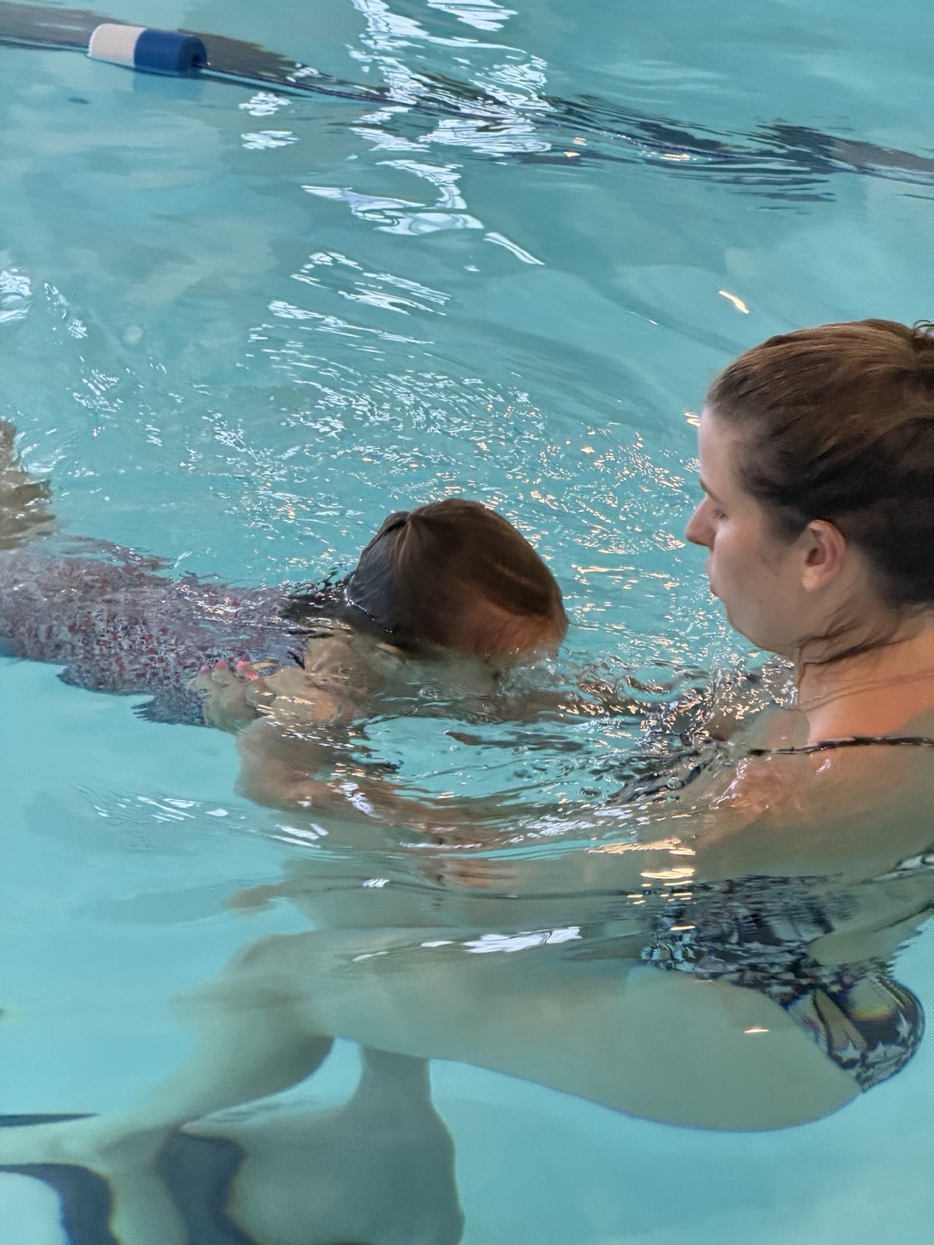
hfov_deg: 14.8
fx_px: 3598
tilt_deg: -23.2
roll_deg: -0.7
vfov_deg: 19.6
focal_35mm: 100
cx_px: 467
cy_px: 622
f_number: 2.8
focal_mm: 16.89
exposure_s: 1/60
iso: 320
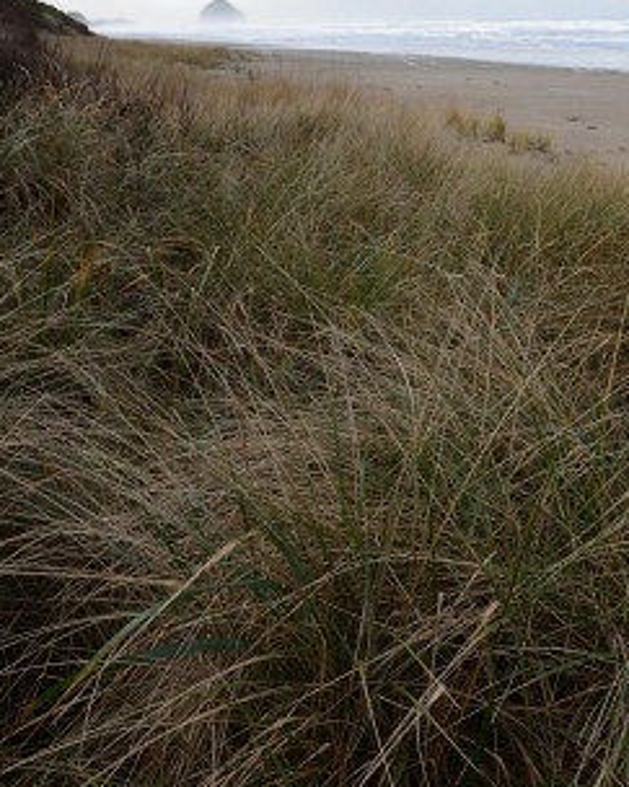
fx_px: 931
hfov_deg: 36.6
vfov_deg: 44.5
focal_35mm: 40
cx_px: 456
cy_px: 212
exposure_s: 1/80
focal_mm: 24
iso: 320
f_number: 10
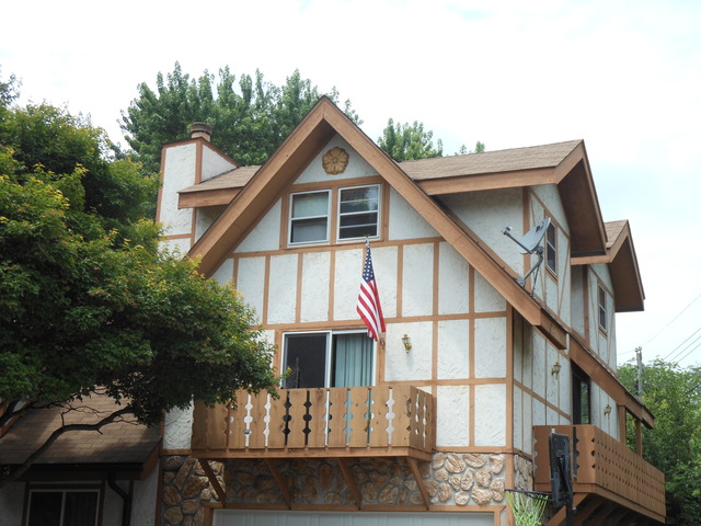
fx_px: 1154
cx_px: 350
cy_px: 263
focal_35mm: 57
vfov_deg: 25.7
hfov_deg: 33.8
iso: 80
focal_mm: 10.2
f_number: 4.1
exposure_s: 1/400
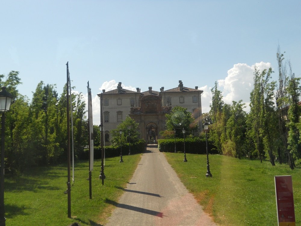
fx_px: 330
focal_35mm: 38
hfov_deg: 49.0
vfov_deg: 37.7
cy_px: 113
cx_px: 150
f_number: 3.9
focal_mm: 6.9
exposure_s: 1/320
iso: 80
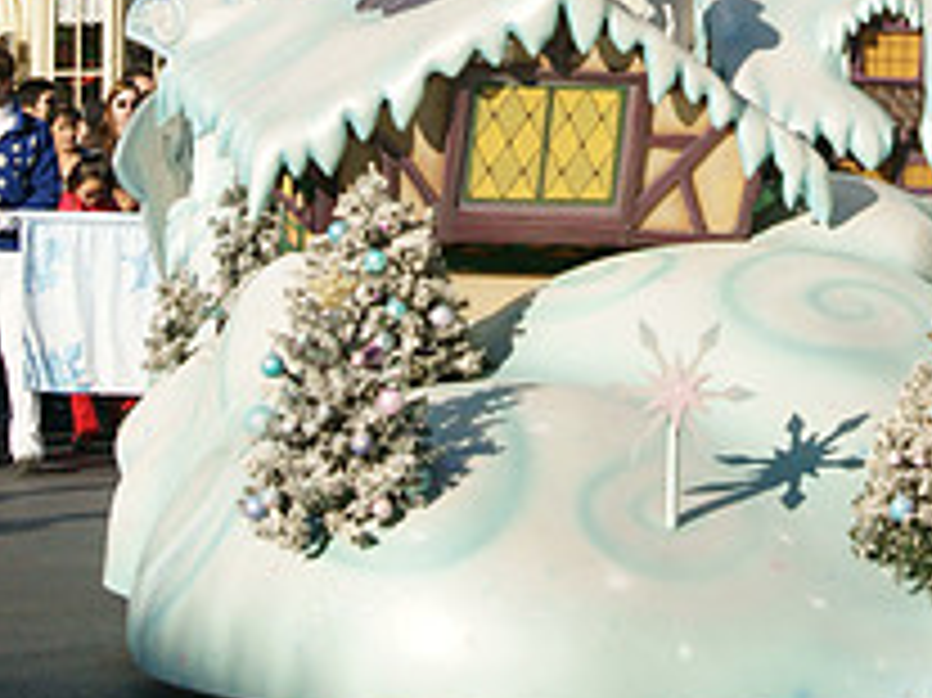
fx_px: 4359
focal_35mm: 162
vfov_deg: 8.9
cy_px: -347
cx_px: 741
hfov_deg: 12.2
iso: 400
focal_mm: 40
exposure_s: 1/8000
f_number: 4
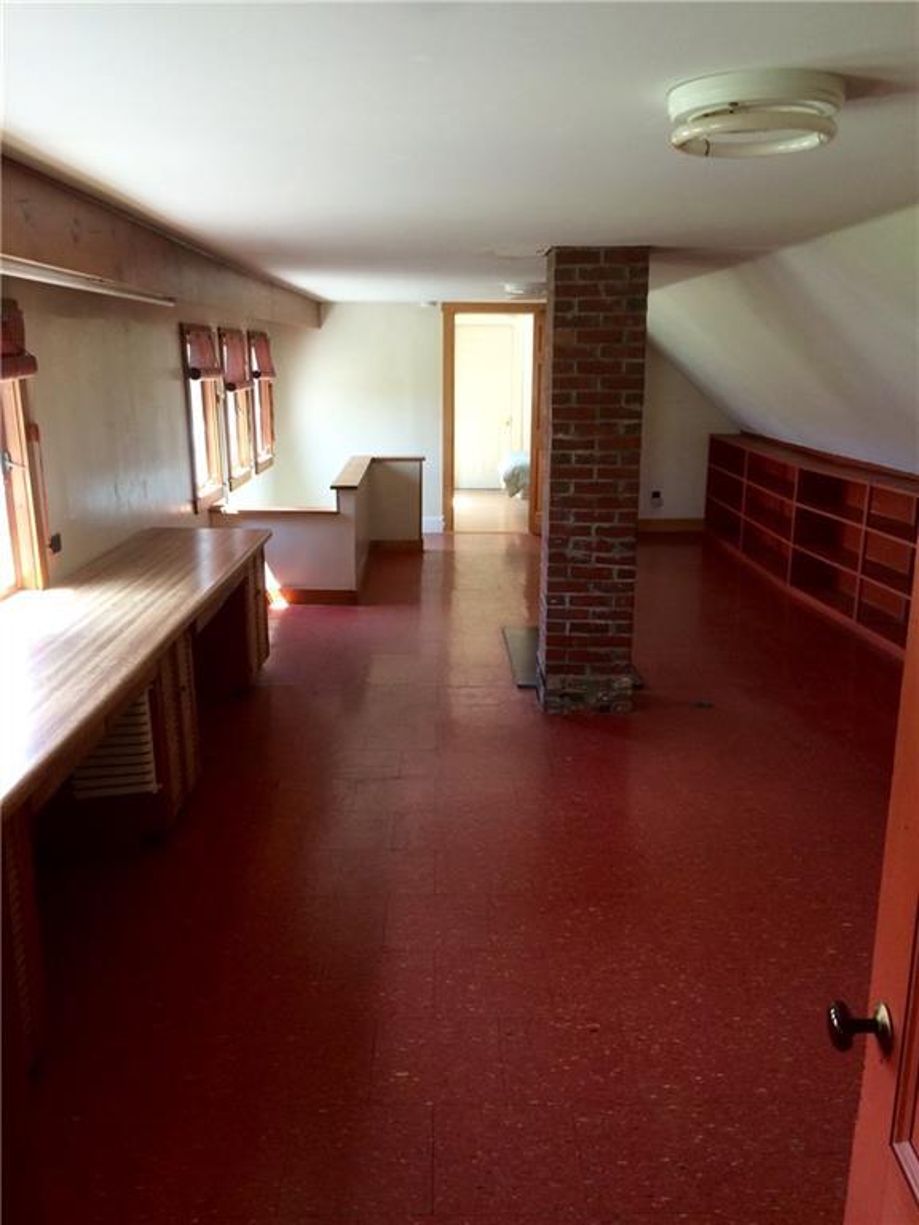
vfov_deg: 61.7
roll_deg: +1.0
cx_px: 460
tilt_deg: -12.9
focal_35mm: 29
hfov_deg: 48.2
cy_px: 612
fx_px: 1027
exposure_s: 1/30
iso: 64
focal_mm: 4.15
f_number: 2.2
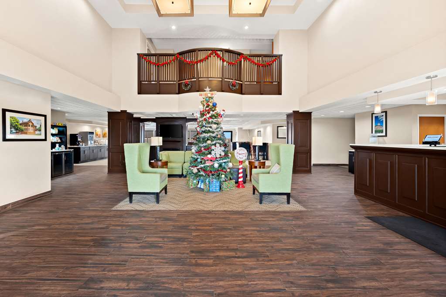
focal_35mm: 14
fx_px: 173
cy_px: 148
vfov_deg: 81.2
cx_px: 223
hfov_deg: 104.3
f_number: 8
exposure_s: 1/1.25
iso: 400
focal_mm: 14
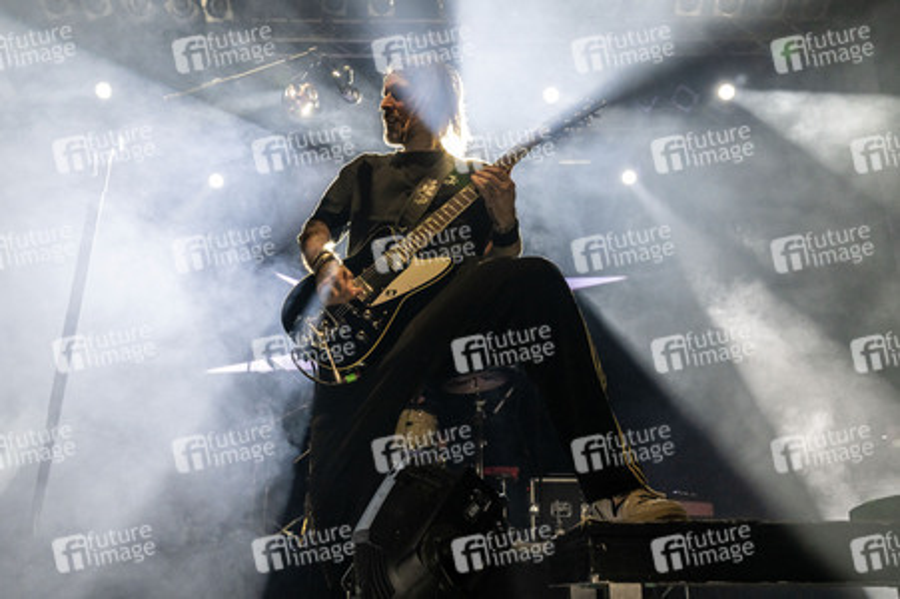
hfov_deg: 63.7
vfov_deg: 44.9
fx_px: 724
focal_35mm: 29
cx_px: 450
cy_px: 300
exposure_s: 1/320
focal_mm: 29
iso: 3200
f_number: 5
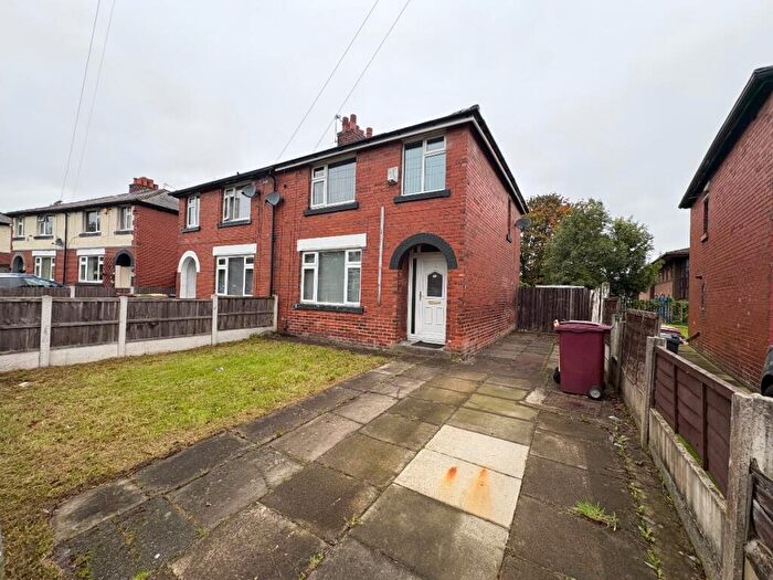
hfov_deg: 102.1
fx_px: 313
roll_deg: -0.8
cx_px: 386
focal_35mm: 14
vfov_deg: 85.7
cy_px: 290
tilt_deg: +1.5
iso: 100
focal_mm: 2.22
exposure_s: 1/99
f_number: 2.2
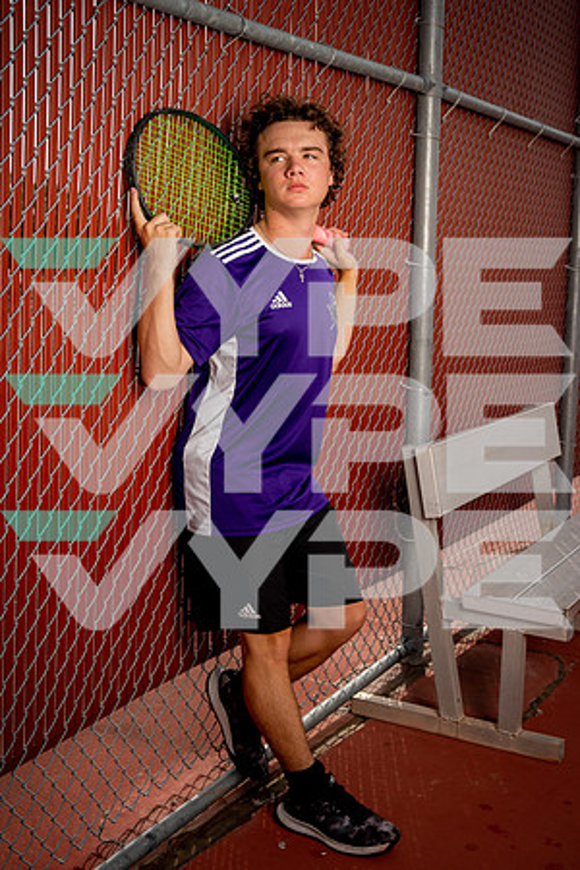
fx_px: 1136
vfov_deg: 41.9
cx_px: 290
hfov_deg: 28.6
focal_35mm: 47
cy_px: 435
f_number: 7.1
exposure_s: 1/250
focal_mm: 47
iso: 50
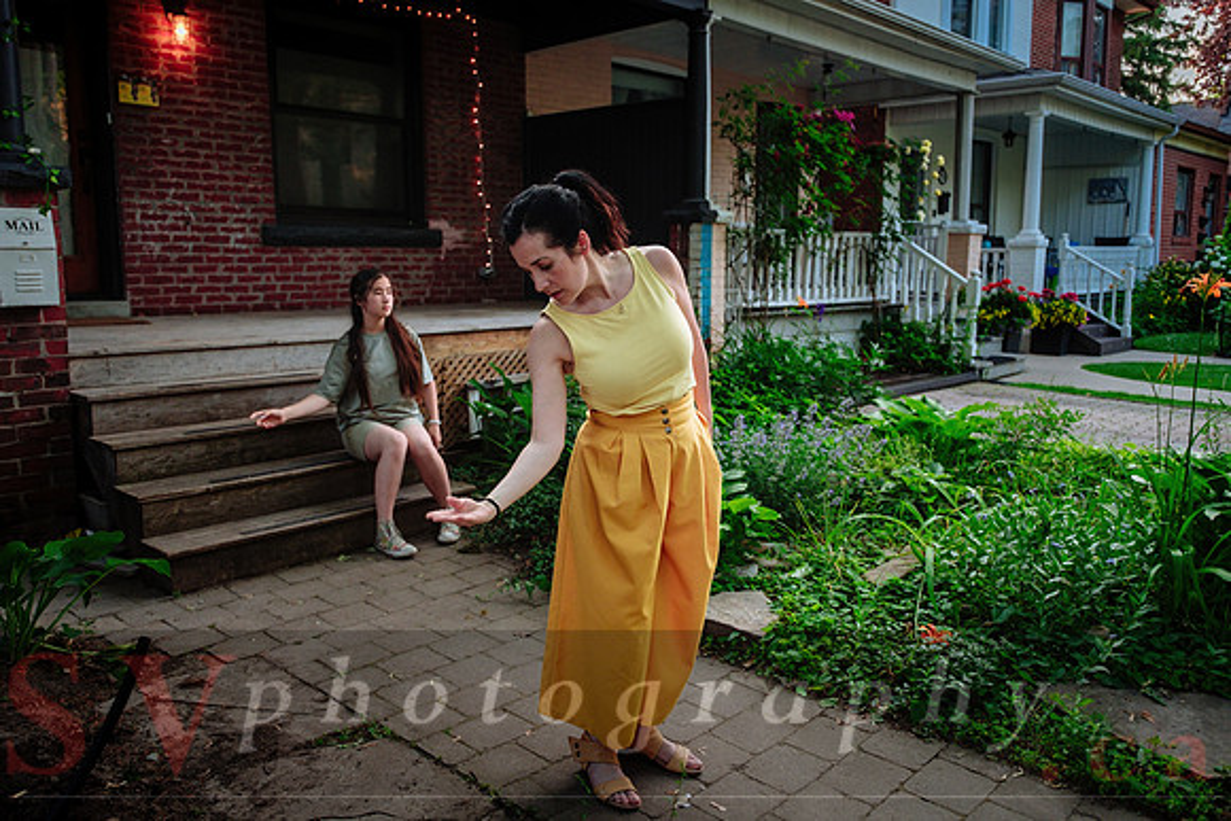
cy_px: 383
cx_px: 574
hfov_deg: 65.0
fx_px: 964
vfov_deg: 46.1
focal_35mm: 28
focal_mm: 17
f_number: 1.8
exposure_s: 1/500
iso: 500
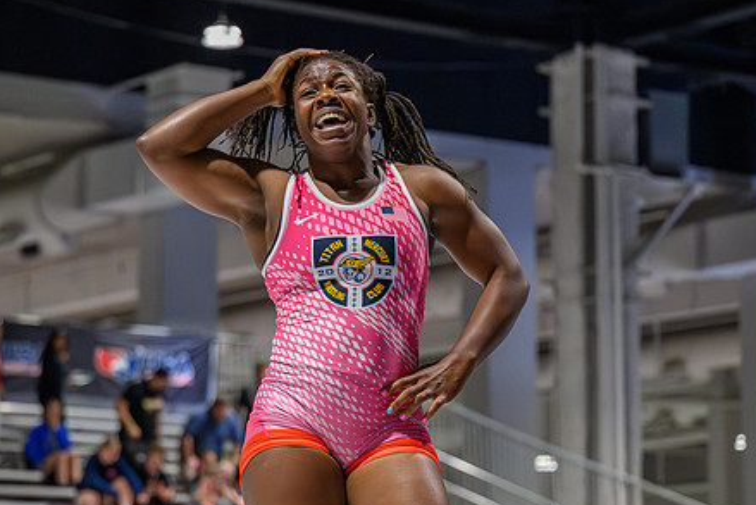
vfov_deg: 10.2
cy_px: 290
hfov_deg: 15.2
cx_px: 292
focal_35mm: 135
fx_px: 2836
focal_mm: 70
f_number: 2.8
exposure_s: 1/640
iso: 8000
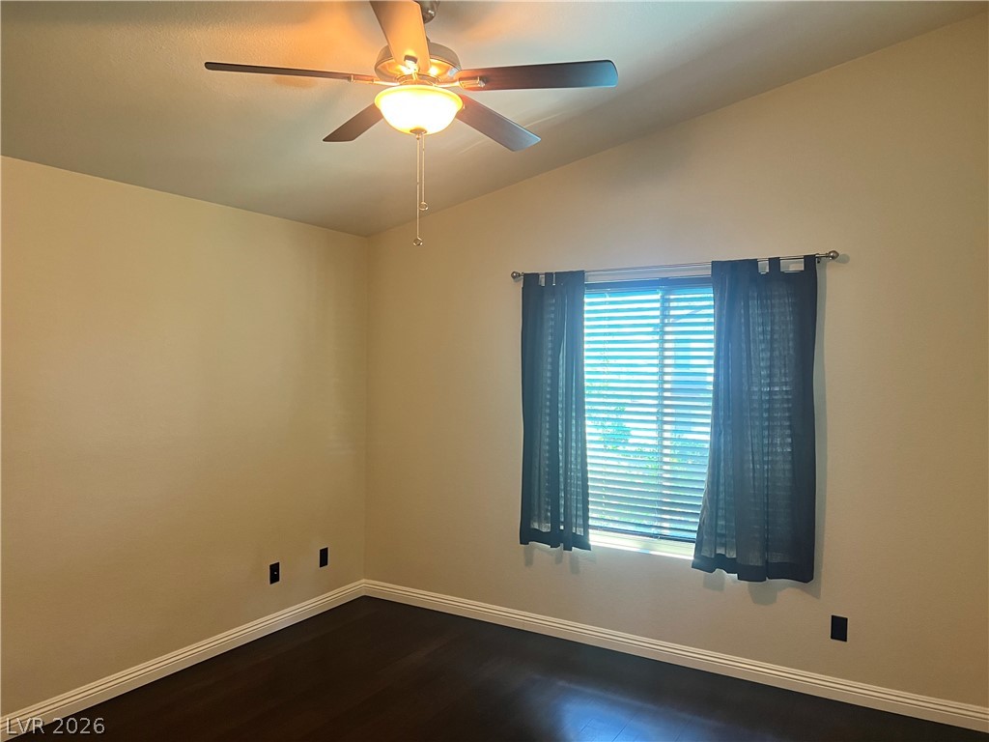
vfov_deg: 53.1
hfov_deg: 67.3
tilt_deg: -0.3
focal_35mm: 26
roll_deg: -0.9
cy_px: 371
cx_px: 494
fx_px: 743
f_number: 1.5
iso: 160
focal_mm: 5.7
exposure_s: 1/60
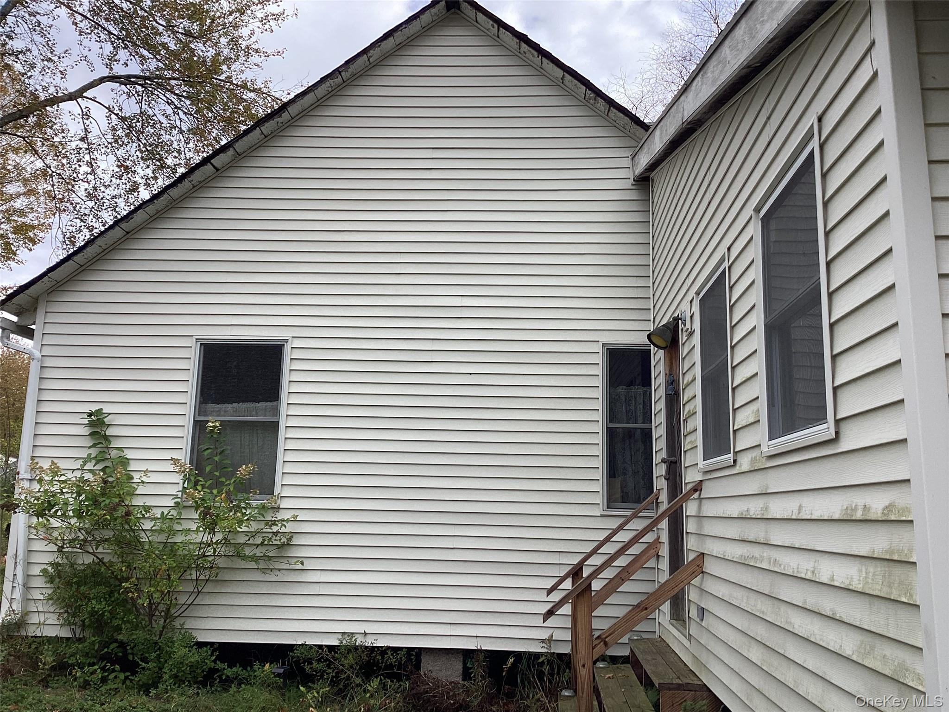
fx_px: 850
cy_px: 356
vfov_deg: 45.4
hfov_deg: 58.4
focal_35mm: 31
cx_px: 474
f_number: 2.4
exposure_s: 1/532
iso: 25
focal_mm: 3.3
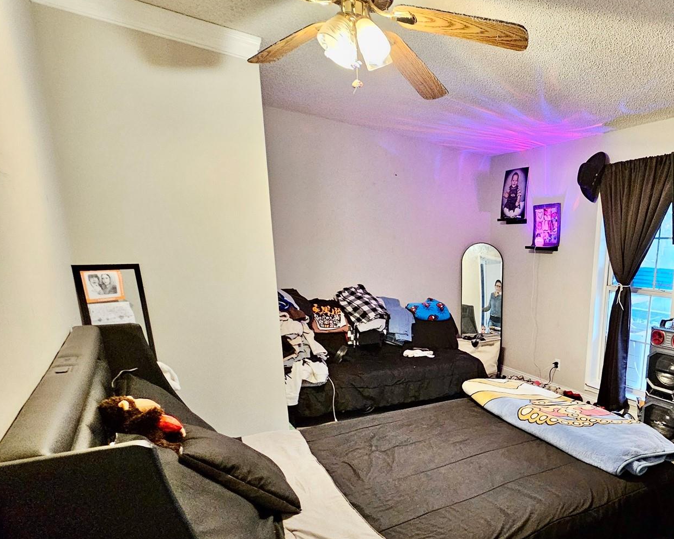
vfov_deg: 63.9
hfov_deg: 69.0
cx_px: 552
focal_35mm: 21
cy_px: 359
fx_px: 419
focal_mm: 2.2
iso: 640
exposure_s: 1/30
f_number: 2.2
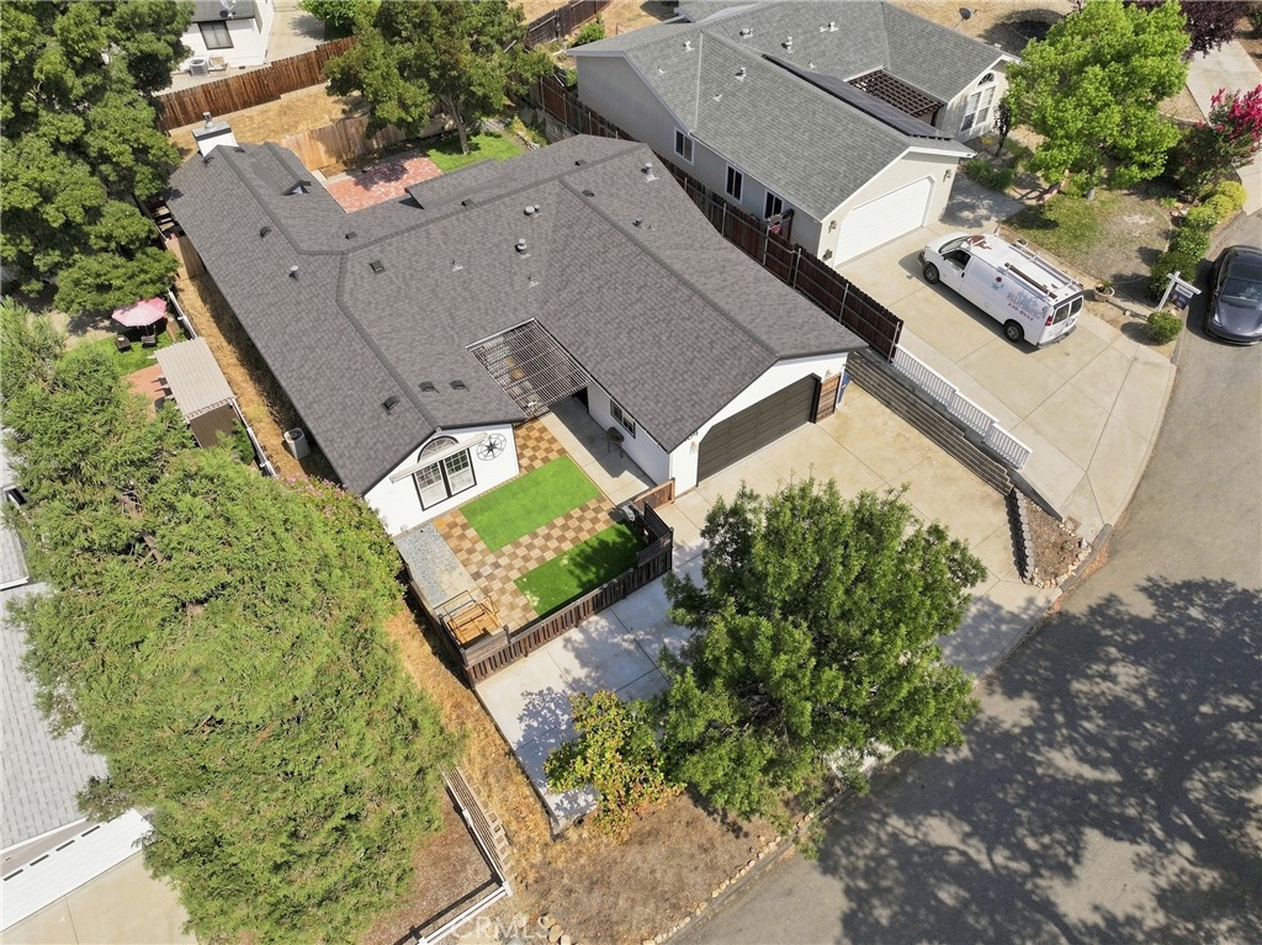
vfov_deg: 56.8
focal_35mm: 24
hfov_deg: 71.6
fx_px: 875
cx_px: 631
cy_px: 472
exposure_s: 1/2500
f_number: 2.8
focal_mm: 12.3
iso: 150
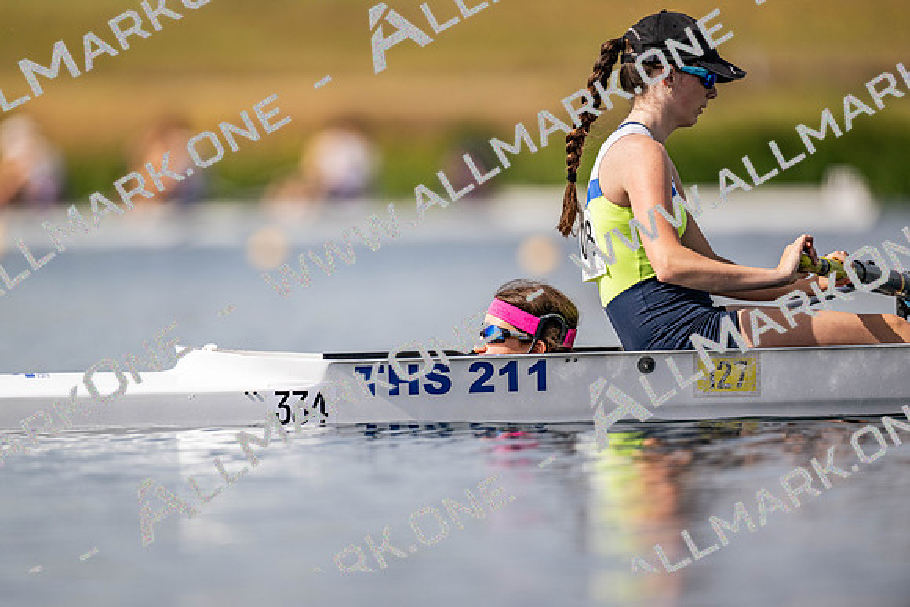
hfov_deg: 3.4
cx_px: 455
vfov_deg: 2.3
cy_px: 304
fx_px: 15177
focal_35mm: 600
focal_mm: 600
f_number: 4
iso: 125
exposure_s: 1/2500
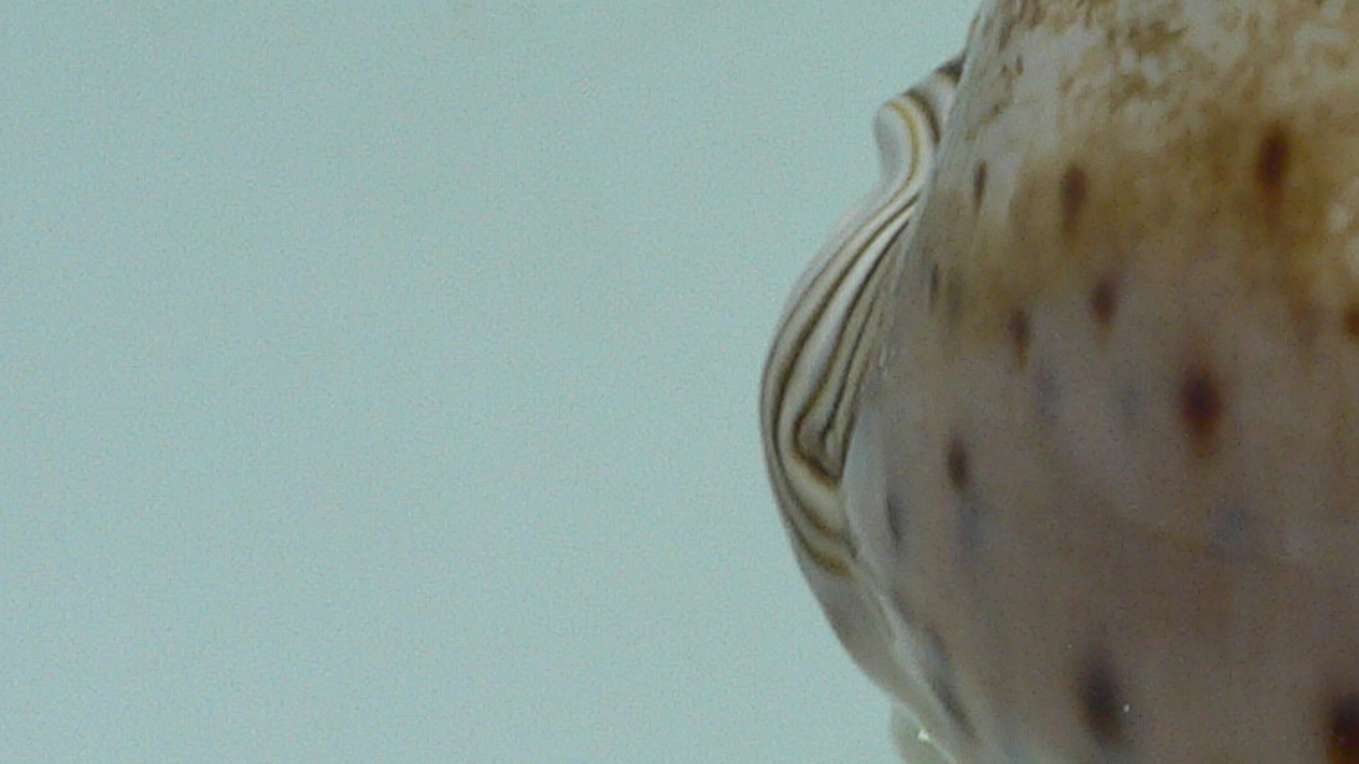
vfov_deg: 11.8
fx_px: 3675
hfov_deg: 19.5
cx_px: 1692
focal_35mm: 102
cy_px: 200
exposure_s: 1/60
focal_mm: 4.6
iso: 80
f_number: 2.8
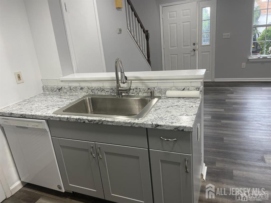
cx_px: 136
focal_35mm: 26
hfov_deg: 67.3
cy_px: 102
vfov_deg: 53.1
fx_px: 204
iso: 64
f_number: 1.6
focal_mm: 4.2
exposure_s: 1/60
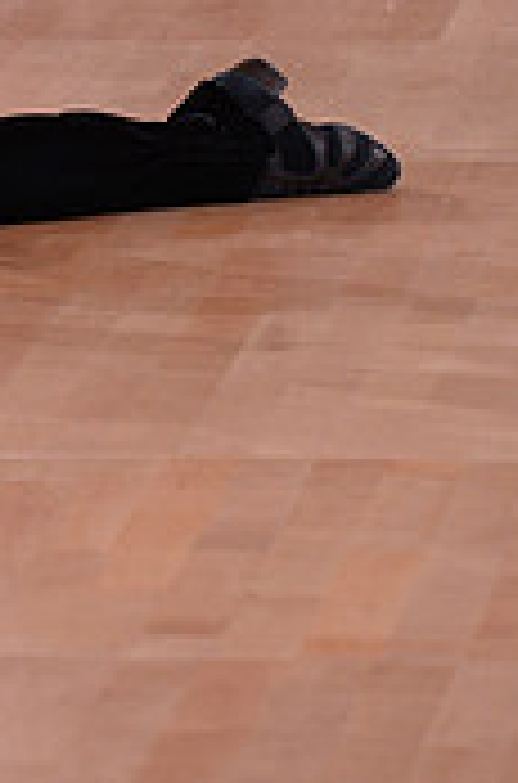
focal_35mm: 534
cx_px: -264
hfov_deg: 2.6
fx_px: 11594
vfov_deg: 3.9
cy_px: -436
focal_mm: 160
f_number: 5.6
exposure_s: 1/250
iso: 2000
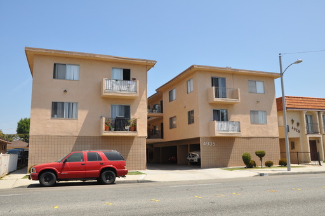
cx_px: 162
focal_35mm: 32
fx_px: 284
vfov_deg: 41.6
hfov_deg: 59.6
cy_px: 108
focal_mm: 21
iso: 400
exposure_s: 1/200
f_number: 14
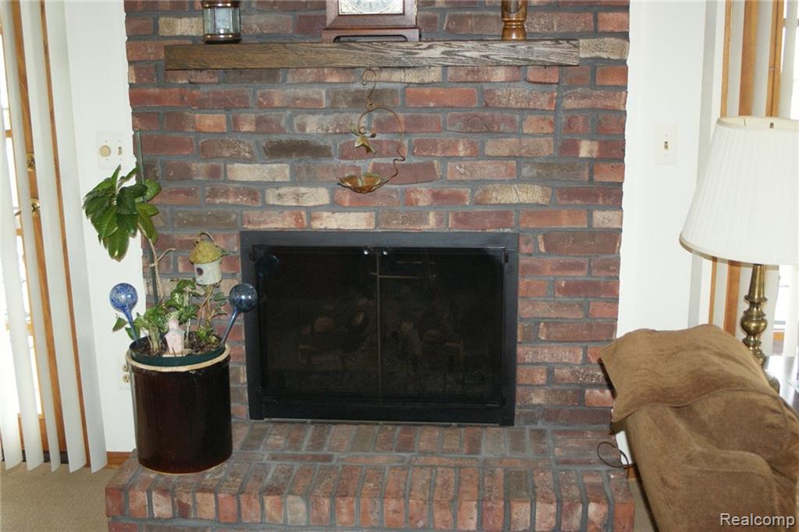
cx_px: 400
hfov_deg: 46.4
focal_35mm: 42
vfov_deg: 31.9
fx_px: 932
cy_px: 266
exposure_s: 1/60
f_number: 3.5
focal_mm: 28
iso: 400
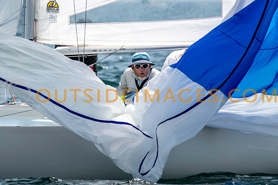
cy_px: 55
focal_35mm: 429
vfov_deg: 3.2
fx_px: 3316
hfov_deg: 4.8
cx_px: 127
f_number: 5
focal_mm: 200
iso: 160
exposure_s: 1/1250
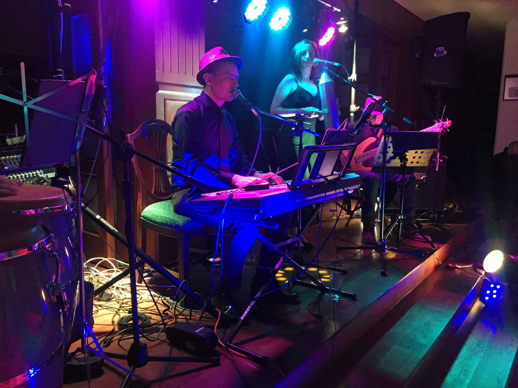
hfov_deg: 61.7
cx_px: 259
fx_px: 434
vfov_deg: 48.2
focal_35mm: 29
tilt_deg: -10.5
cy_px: 194
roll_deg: -1.5
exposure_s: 1/15
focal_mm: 4.15
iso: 320
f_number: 2.2
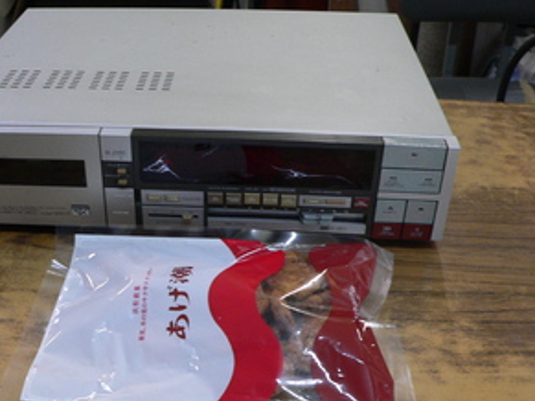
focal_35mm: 47
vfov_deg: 30.8
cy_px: 231
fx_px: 726
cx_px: 200
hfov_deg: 40.2
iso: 200
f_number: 2.8
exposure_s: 1/25
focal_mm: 6
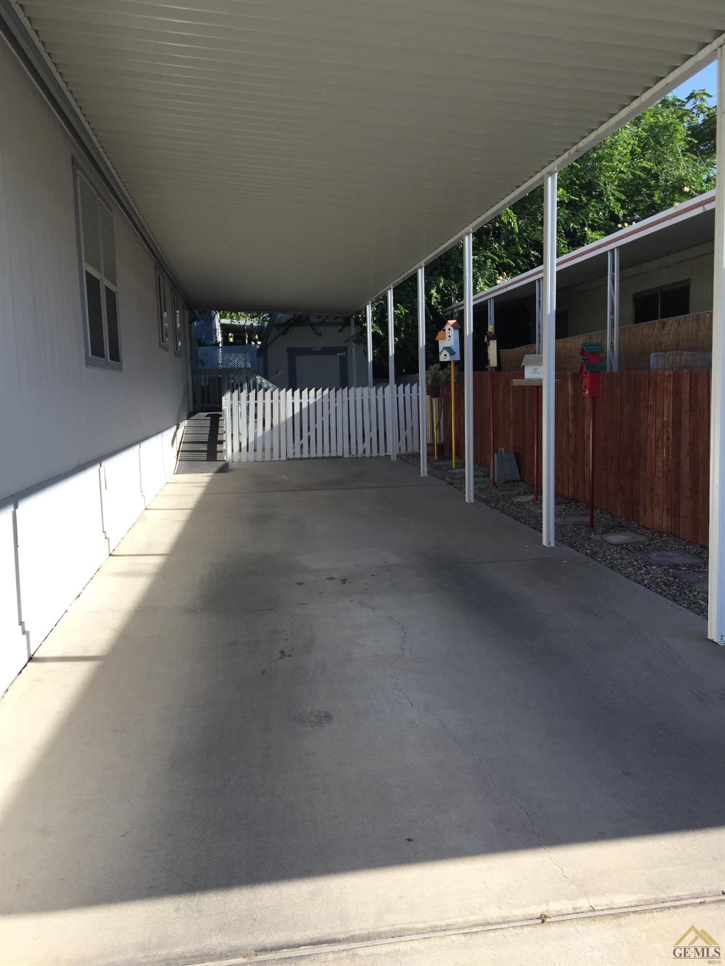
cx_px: 362
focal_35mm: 29
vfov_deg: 61.7
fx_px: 810
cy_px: 483
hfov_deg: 48.2
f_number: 2.2
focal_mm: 4.15
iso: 32
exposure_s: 1/989
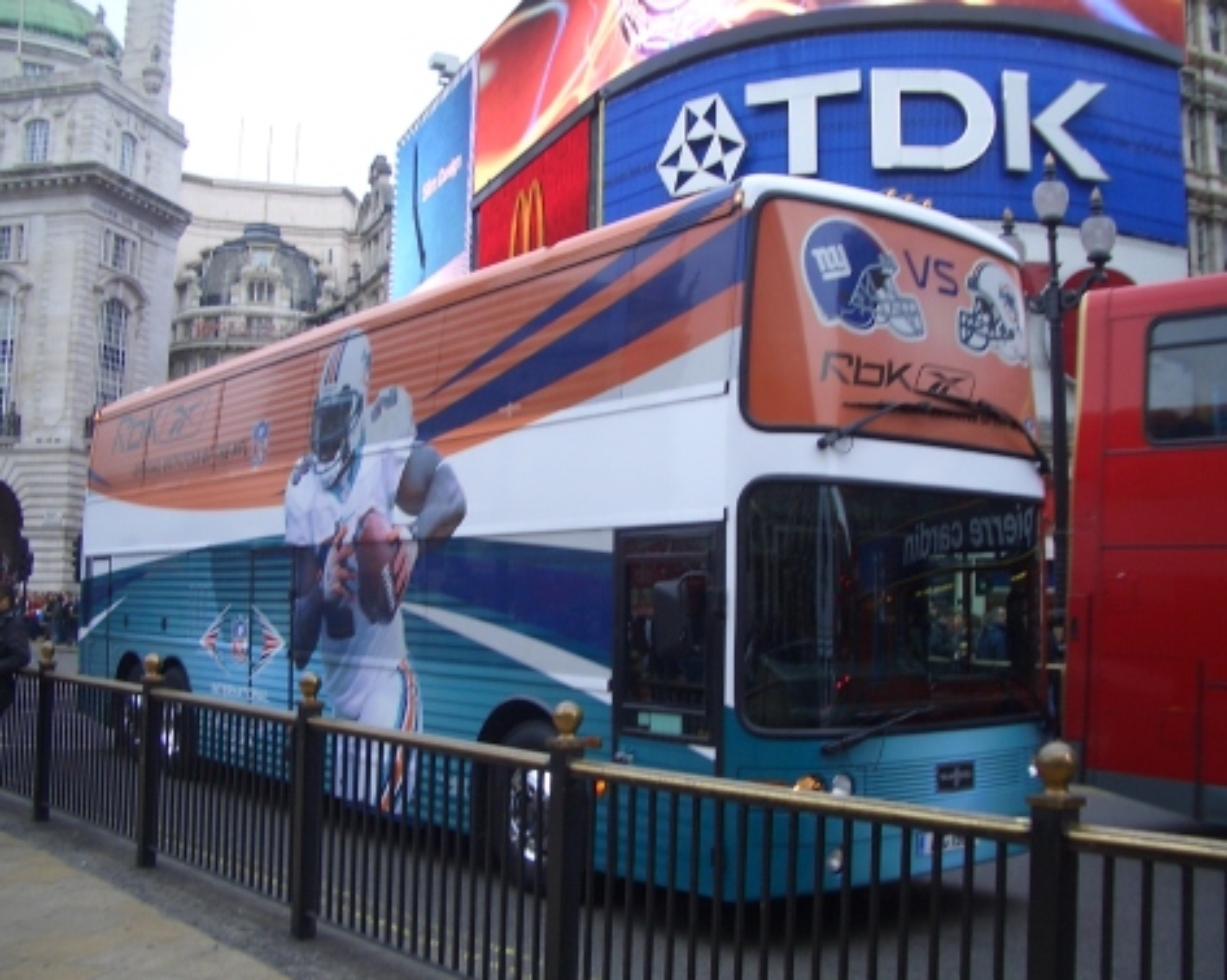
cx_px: 646
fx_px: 1343
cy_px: 493
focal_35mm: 37
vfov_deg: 40.1
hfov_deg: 49.1
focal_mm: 5.8
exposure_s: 1/125
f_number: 2.6
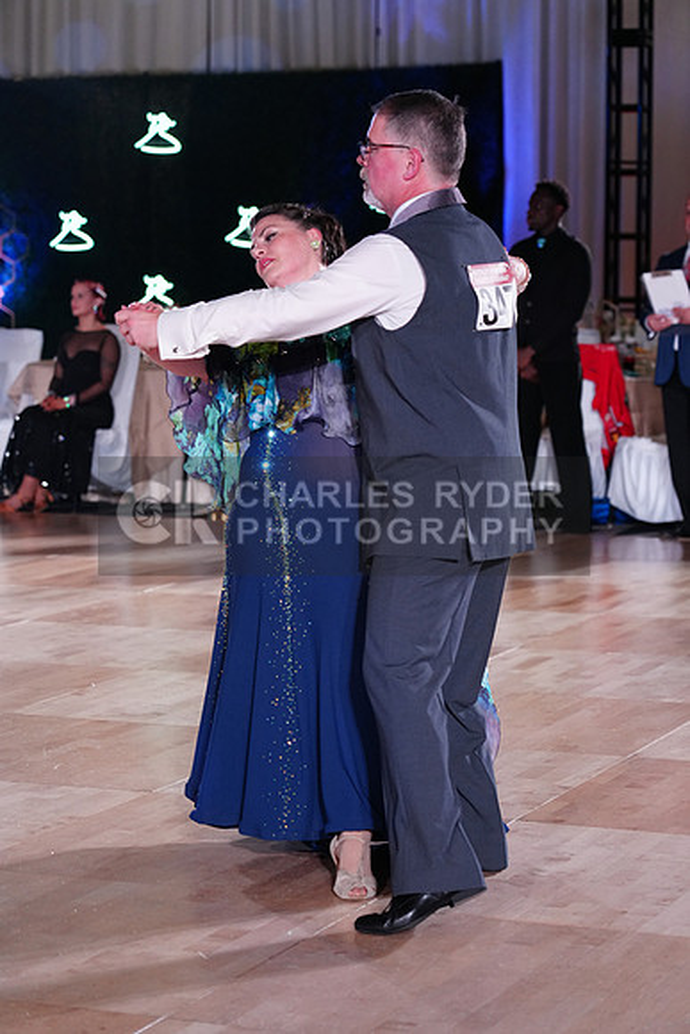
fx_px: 2701
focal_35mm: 94
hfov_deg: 14.6
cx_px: 345
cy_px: 517
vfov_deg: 21.7
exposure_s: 1/320
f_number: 4
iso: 2500
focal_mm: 94
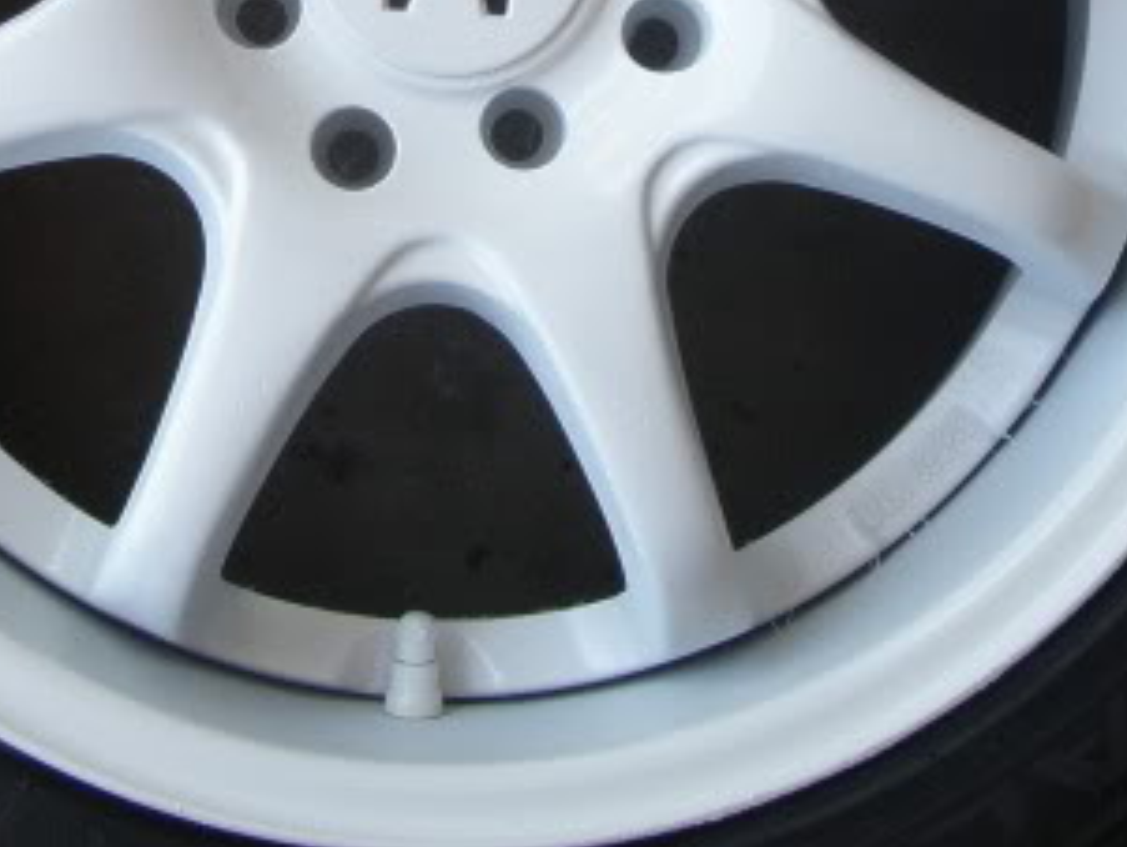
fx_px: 3290
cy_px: -34
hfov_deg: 19.4
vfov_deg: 14.4
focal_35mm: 101
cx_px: 374
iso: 50
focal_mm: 6.7
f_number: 3.5
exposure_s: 1/50
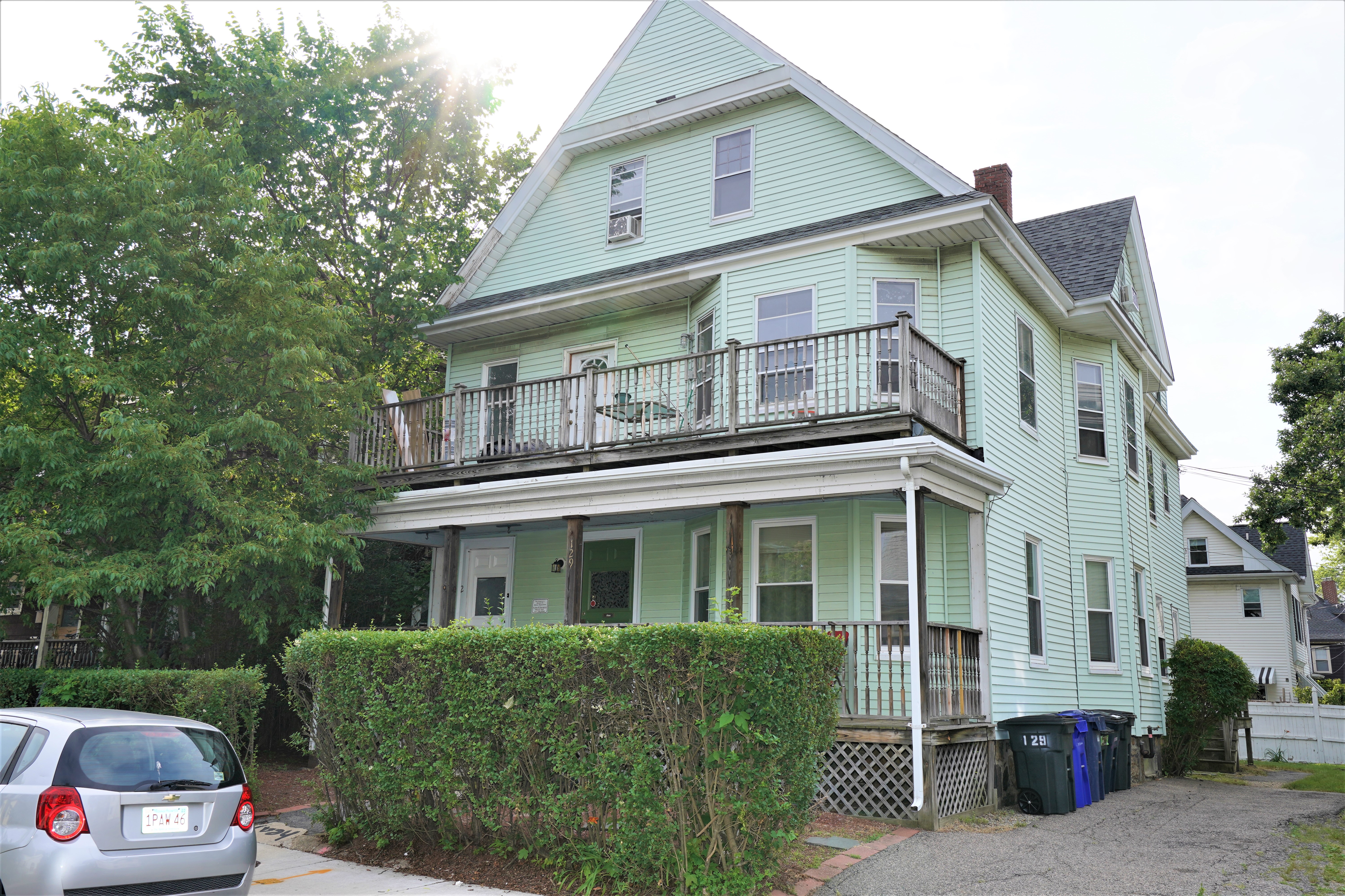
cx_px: 672
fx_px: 1121
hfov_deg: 61.9
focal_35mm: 30
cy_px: 448
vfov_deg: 43.6
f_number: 9
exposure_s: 1/125
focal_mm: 30
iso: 100
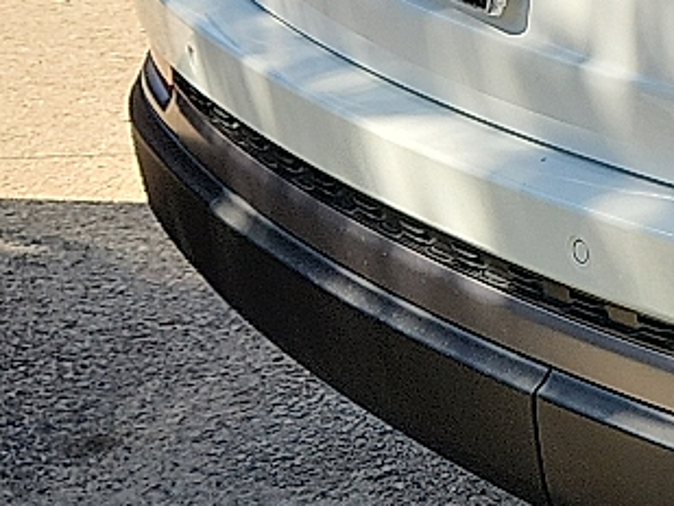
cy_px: -87
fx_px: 2318
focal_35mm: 119
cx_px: 1553
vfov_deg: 12.2
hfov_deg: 13.1
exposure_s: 1/769
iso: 50
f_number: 1.8
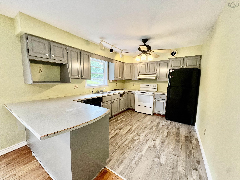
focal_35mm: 14
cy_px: 90
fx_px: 97
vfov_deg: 85.7
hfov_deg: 102.1
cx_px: 120
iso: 250
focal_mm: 2.22
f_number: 2.2
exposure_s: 1/120
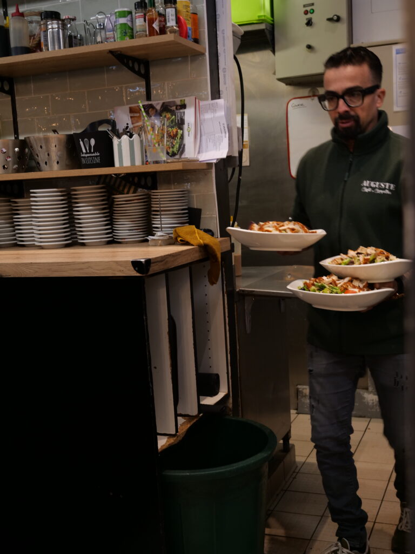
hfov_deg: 31.5
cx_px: 208
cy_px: 277
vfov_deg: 41.2
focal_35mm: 46
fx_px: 735
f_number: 3.4
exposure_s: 1/60
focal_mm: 23
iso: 400
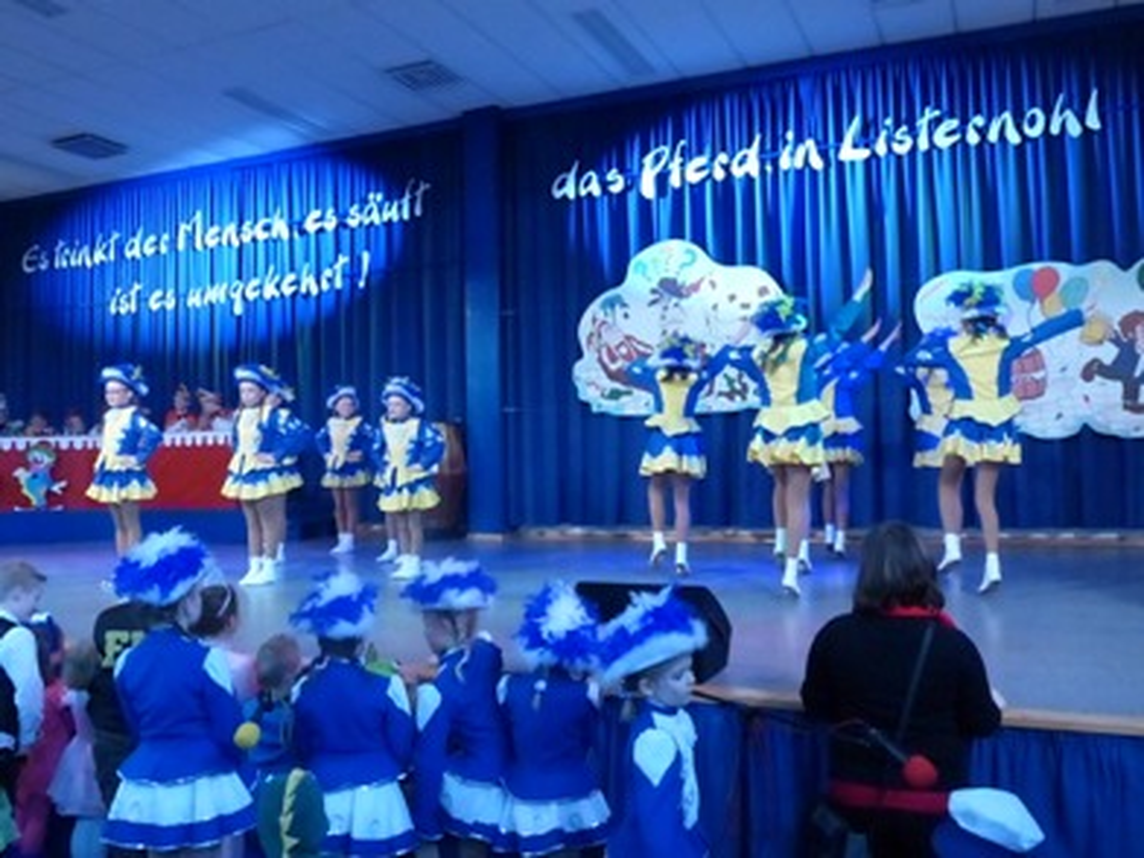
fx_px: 991
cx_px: 572
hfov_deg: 60.0
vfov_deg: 46.8
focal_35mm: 30
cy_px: 429
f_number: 4
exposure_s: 1/160
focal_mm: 5.4
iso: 1600
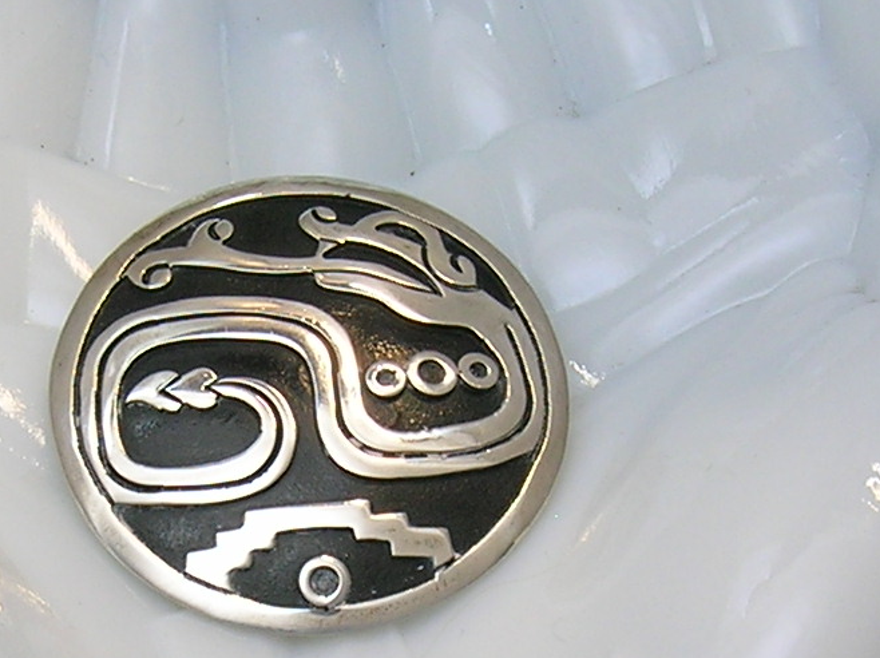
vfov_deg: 9.2
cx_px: 286
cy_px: 480
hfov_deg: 12.3
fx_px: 4063
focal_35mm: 160
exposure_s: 1/15
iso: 50
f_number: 3.2
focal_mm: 7.7
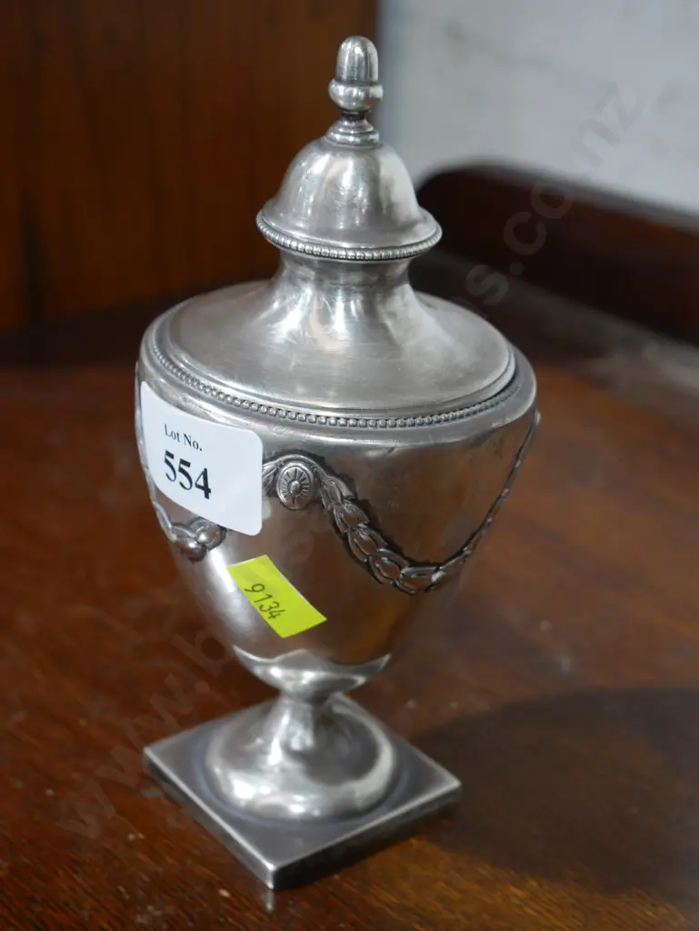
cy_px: 466
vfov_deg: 31.2
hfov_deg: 23.7
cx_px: 350
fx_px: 1668
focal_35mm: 62
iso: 1600
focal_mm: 31
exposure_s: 1/80
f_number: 5.4
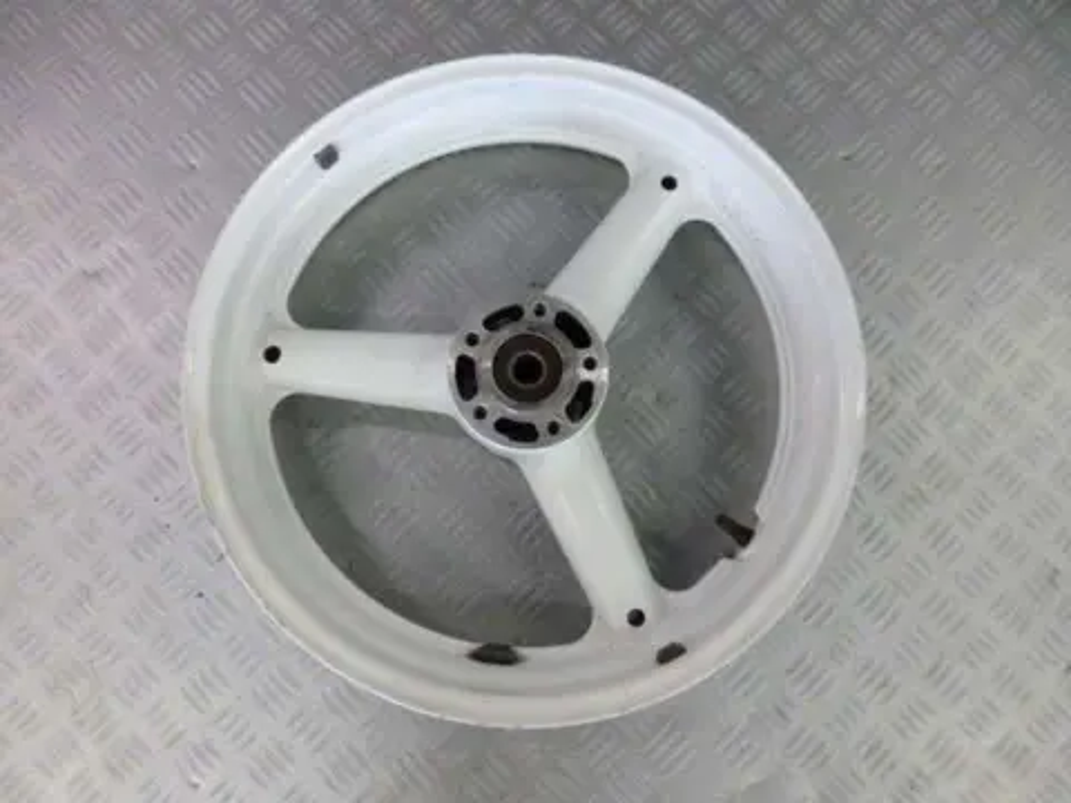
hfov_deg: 71.6
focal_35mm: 24
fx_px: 743
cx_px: 536
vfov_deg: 56.8
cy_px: 402
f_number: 2.5
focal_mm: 4.3
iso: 800
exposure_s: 1/30
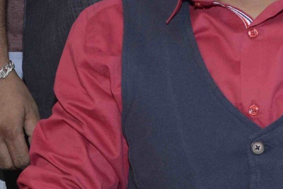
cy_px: 92
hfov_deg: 10.1
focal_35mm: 203
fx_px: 1595
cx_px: 57
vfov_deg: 6.8
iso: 400
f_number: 7.1
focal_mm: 30
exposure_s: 1/200
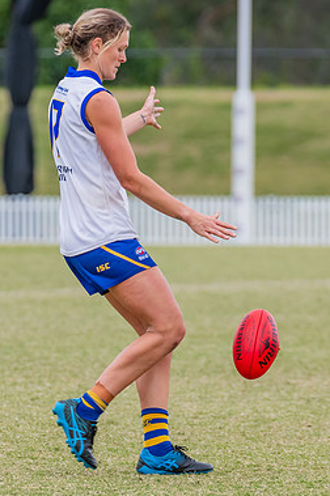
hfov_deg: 2.4
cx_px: 149
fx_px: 7851
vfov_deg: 3.6
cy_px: 257
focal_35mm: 570
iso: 800
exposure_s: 1/1250
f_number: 5.6
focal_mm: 270
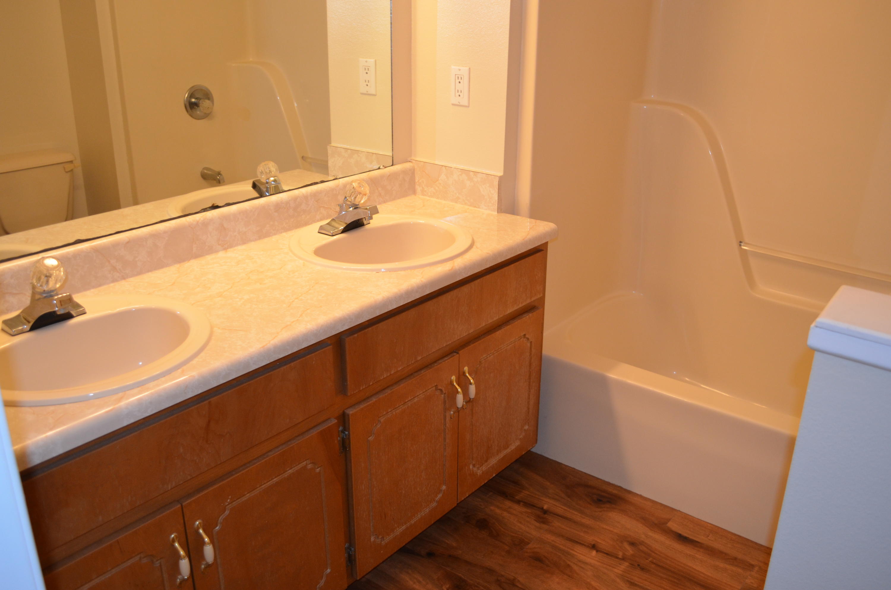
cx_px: 446
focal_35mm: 33
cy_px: 295
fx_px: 815
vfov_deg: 39.8
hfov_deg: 57.3
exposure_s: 1/60
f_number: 3.8
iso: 720
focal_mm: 22
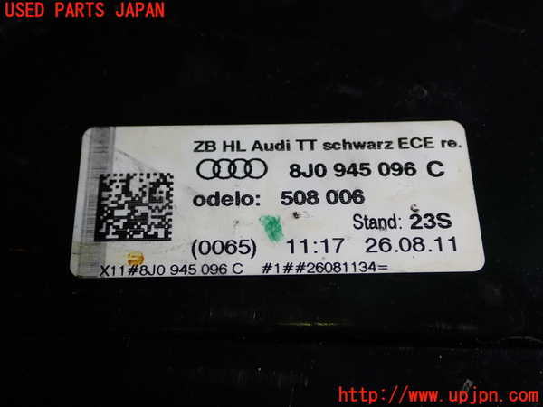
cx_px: 272
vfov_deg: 32.9
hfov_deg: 42.9
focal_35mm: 44
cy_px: 204
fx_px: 690
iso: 160
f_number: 2.9
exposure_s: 1/80
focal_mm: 7.84
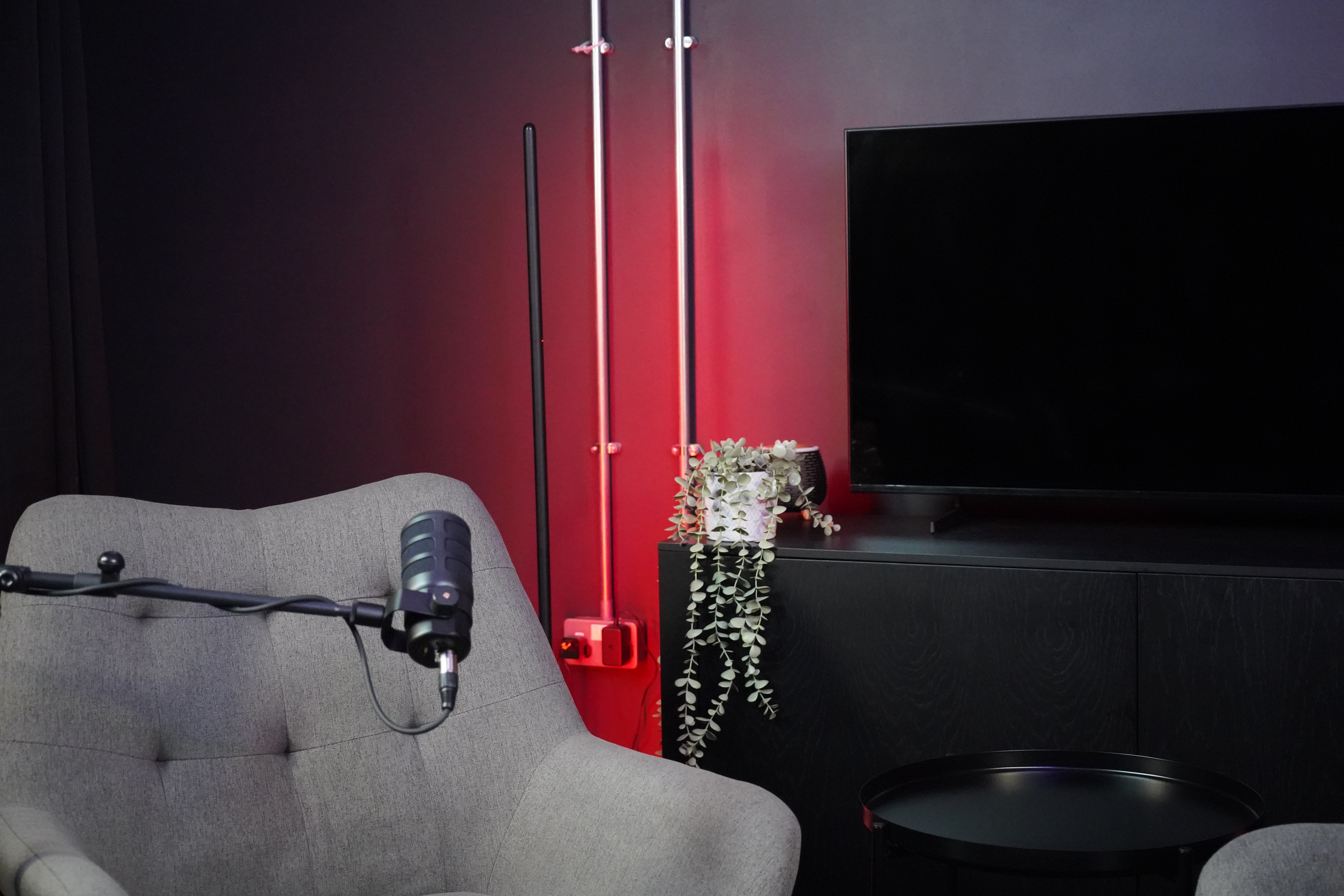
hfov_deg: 39.6
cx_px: 672
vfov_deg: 27.0
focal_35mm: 50
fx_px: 1867
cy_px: 448
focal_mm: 50
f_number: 4.5
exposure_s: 1/125
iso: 12800
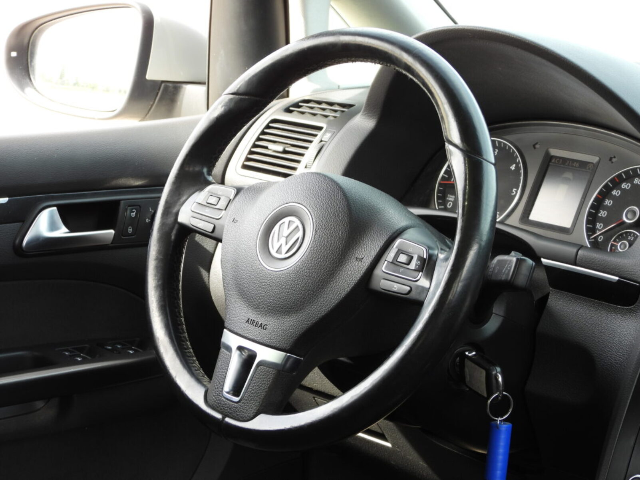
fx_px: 1572
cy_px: 240
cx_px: 320
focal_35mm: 85
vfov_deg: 17.4
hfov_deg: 23.0
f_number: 3.5
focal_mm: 15.3
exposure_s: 1/80
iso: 100
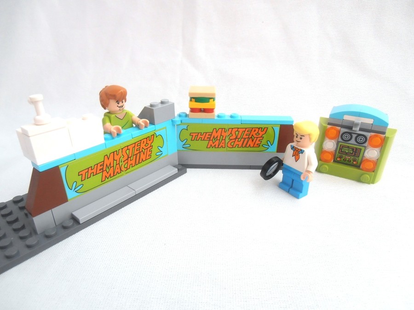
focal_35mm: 24
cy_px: 155
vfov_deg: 56.8
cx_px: 207
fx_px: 287
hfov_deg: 71.6
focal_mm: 4.2
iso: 80
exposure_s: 1/100
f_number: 3
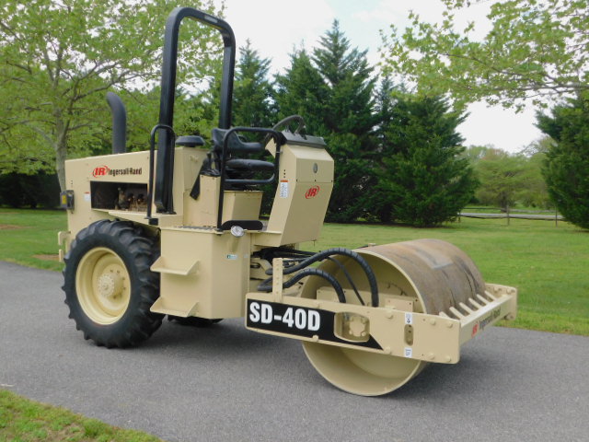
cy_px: 221
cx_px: 294
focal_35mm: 36
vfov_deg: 39.7
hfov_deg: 51.4
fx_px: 613
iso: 125
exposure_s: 1/500
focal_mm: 6.3
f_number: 3.5
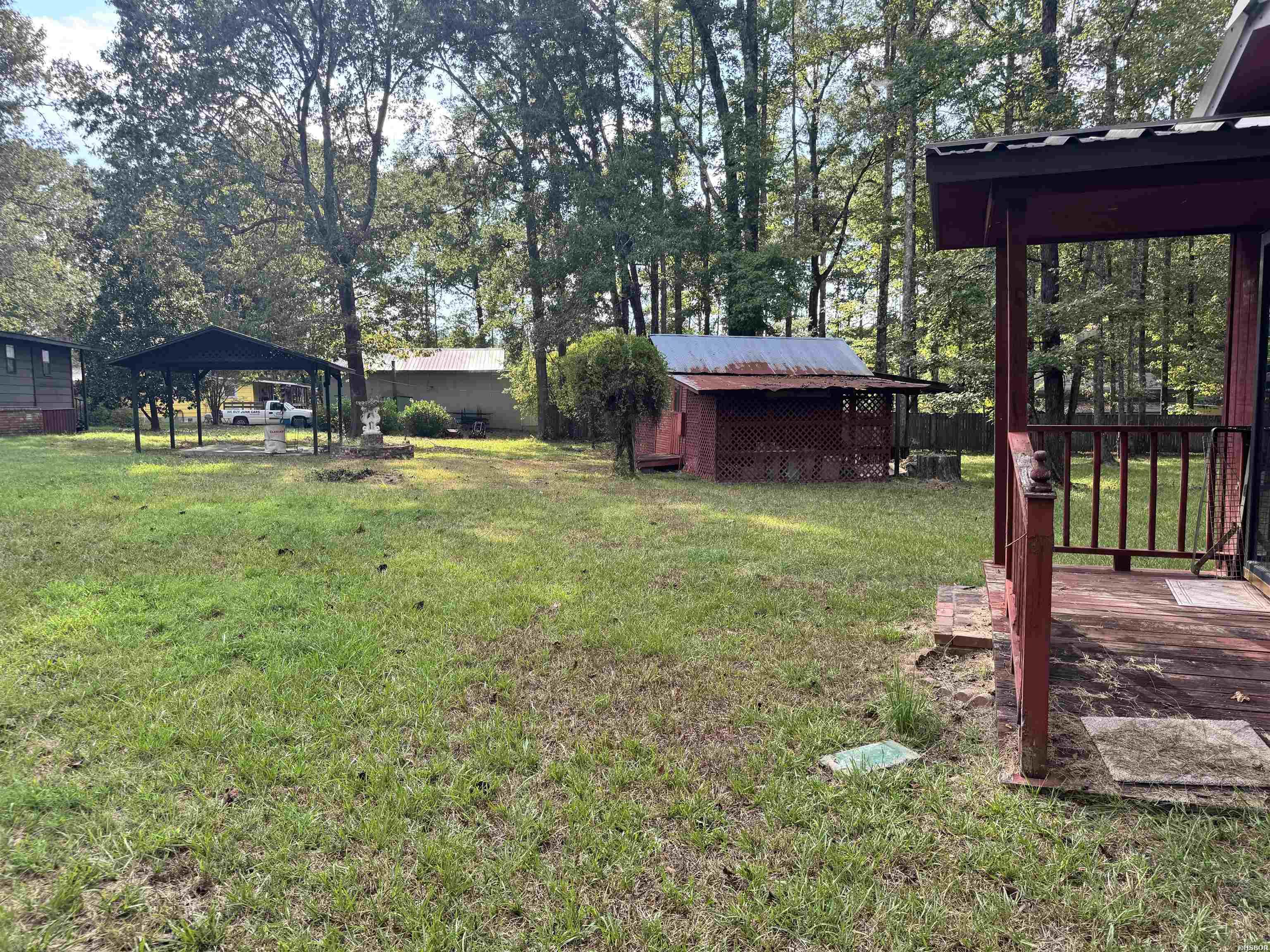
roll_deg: +0.4
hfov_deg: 71.6
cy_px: 476
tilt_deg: -5.4
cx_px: 635
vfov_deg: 56.8
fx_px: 881
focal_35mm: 24
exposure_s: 1/553
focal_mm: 6.76
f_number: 1.78
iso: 80
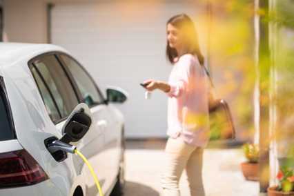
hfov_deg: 23.9
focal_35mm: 85
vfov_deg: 16.1
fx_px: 694
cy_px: 98
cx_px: 147
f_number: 1.4
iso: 64
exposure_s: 1/4000
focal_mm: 85
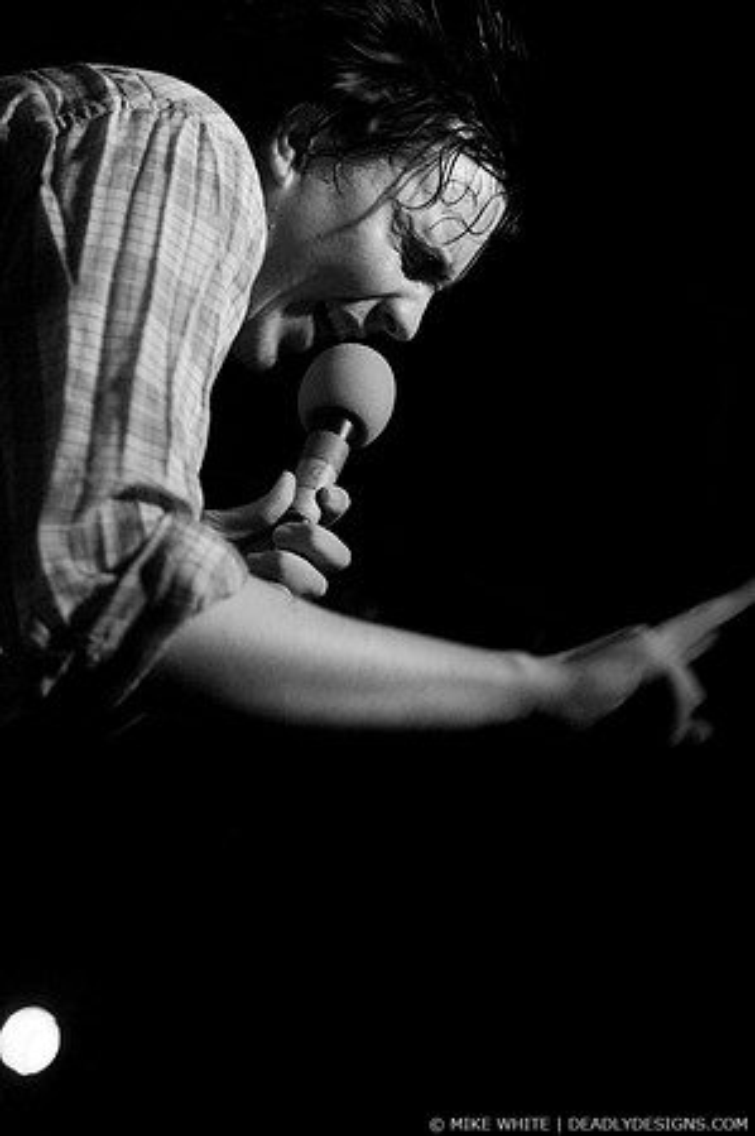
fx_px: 1655
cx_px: 378
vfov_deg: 37.9
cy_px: 568
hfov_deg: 25.7
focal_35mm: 52
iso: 800
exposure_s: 1/80
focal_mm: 35
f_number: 3.2
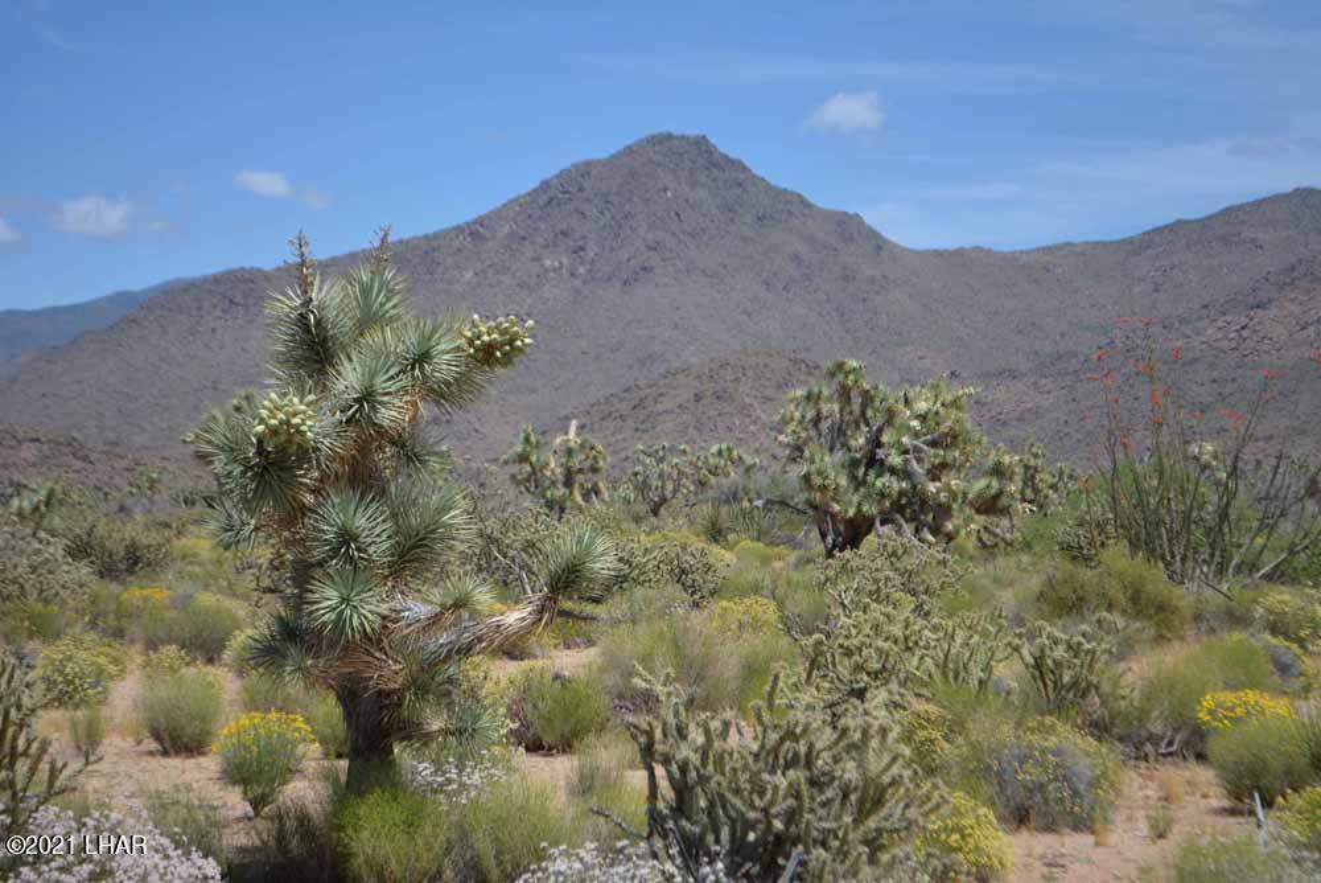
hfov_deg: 24.6
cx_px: 660
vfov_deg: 16.6
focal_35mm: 82
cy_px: 442
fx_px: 3029
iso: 200
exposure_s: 1/1000
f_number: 5.6
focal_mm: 55
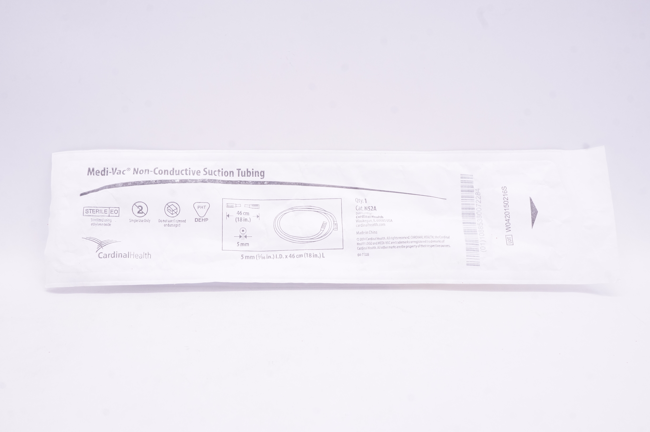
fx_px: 703
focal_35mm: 39
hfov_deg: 49.6
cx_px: 325
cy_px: 216
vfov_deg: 34.1
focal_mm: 26
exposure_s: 1/25
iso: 800
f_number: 14
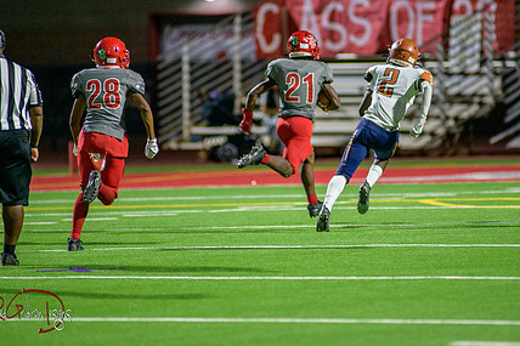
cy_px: 135
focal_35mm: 407
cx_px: 304
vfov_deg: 3.4
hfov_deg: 5.1
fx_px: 5876
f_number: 2.8
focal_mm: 300
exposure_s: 1/800
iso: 2500
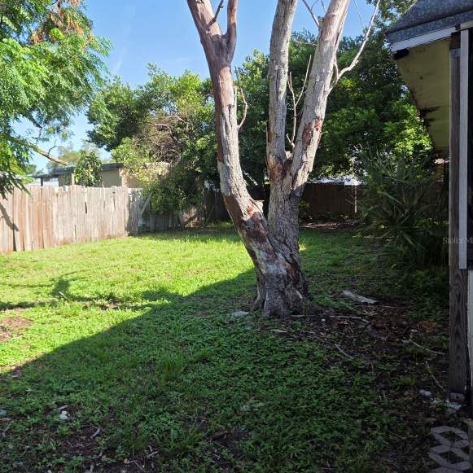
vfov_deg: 57.3
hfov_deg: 56.0
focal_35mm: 28
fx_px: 433
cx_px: 155
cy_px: 240
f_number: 1.8
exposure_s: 1/1311
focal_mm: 5.4
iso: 80
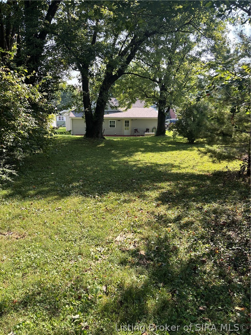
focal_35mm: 26
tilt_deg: -15.0
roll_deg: -1.0
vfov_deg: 67.3
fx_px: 251
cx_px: 126
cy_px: 168
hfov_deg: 53.1
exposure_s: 1/559
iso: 50
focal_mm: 5.96
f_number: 1.6
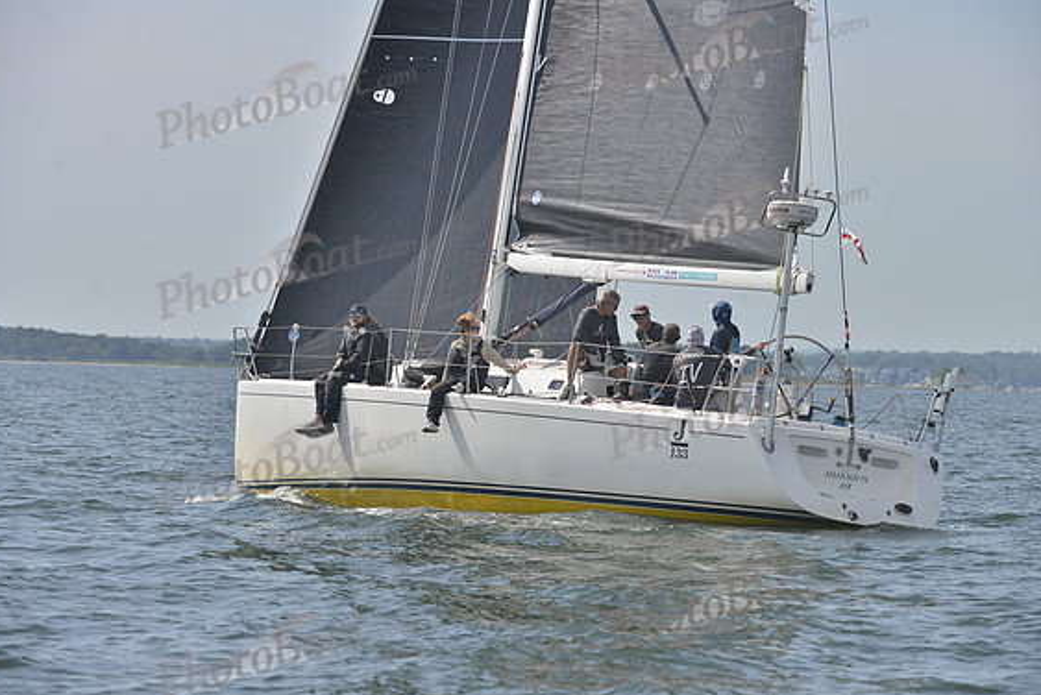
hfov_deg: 10.0
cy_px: 341
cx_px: 514
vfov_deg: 6.7
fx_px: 5960
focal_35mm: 206
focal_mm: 200
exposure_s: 1/1000
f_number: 8
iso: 280
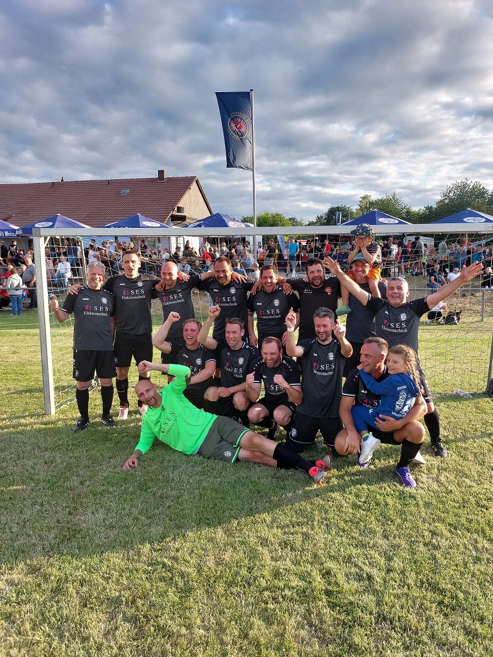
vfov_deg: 69.4
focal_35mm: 25
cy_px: 328
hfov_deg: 54.9
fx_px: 475
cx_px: 246
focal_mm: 5.23
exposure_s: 1/253
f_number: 1.8
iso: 25
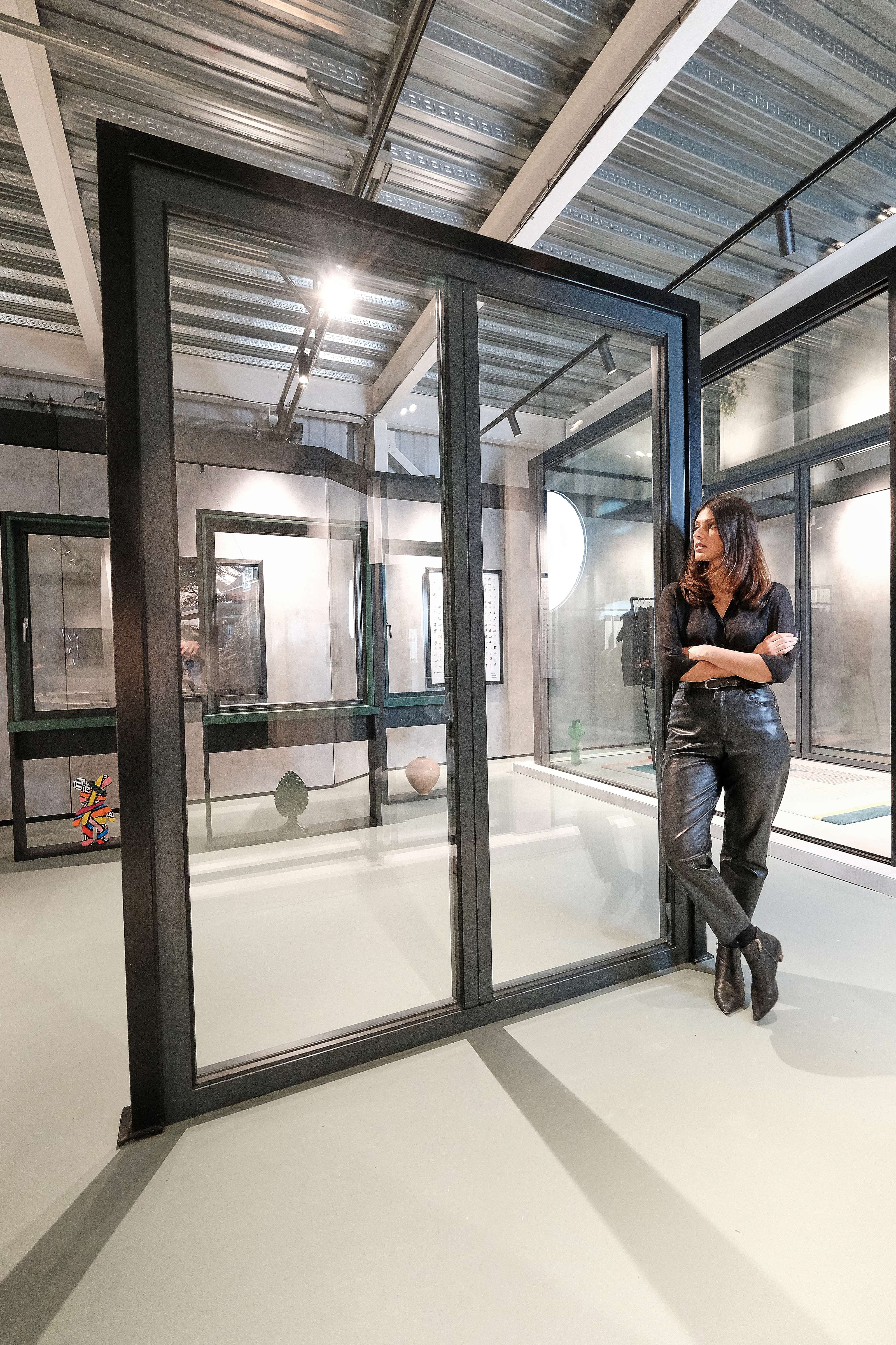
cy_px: 672
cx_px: 448
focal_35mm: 15
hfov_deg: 77.3
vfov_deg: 100.4
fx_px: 560
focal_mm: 10
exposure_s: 1/80
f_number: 4
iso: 5000
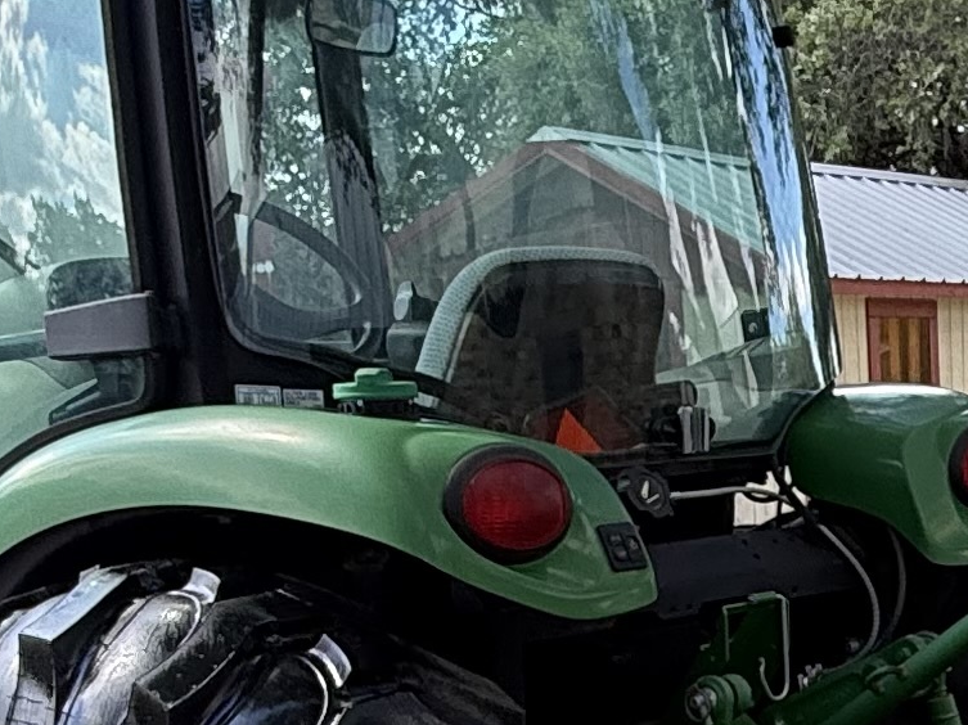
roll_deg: +0.0
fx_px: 2096
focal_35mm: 75
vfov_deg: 18.2
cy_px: 973
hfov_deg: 23.3
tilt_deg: -15.9
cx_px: 1225
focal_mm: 2.22
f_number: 2.2
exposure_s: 1/239
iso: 64
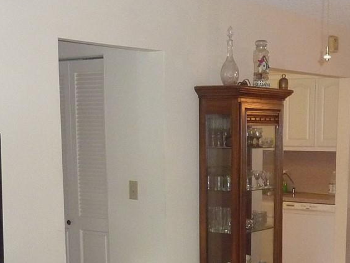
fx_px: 718
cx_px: 257
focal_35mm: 71
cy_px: 279
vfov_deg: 20.0
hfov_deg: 27.1
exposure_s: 1/30
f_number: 3.3
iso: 320
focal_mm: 4.1
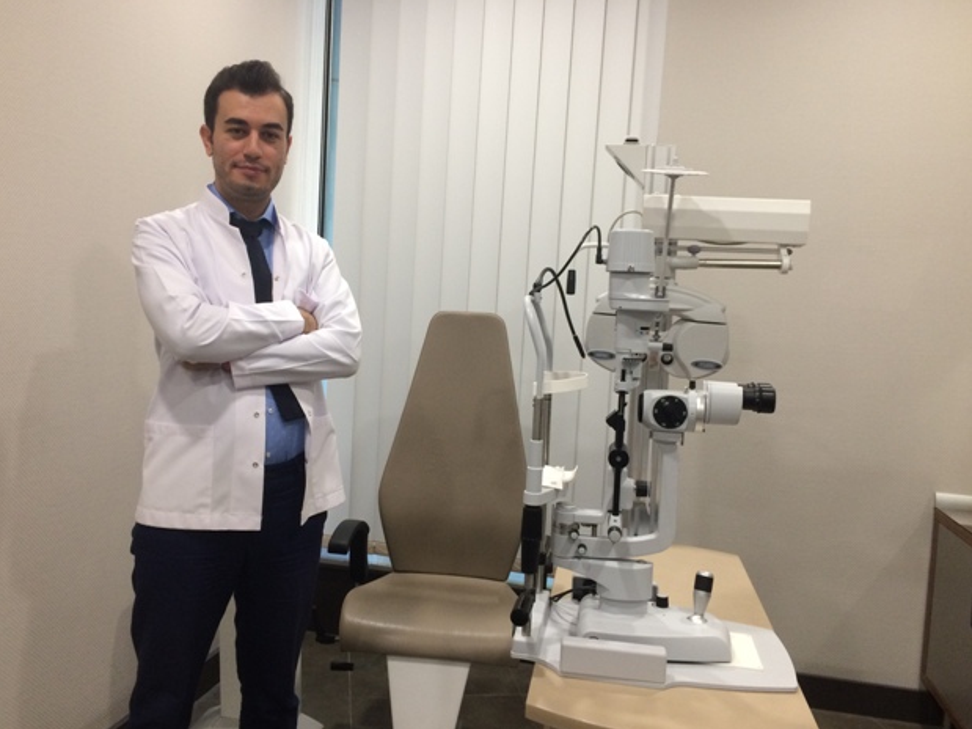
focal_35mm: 30
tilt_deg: -5.4
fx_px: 842
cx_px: 471
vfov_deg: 46.8
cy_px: 361
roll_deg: -2.2
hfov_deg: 60.0
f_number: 2.2
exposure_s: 1/33
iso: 80
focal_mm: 4.15
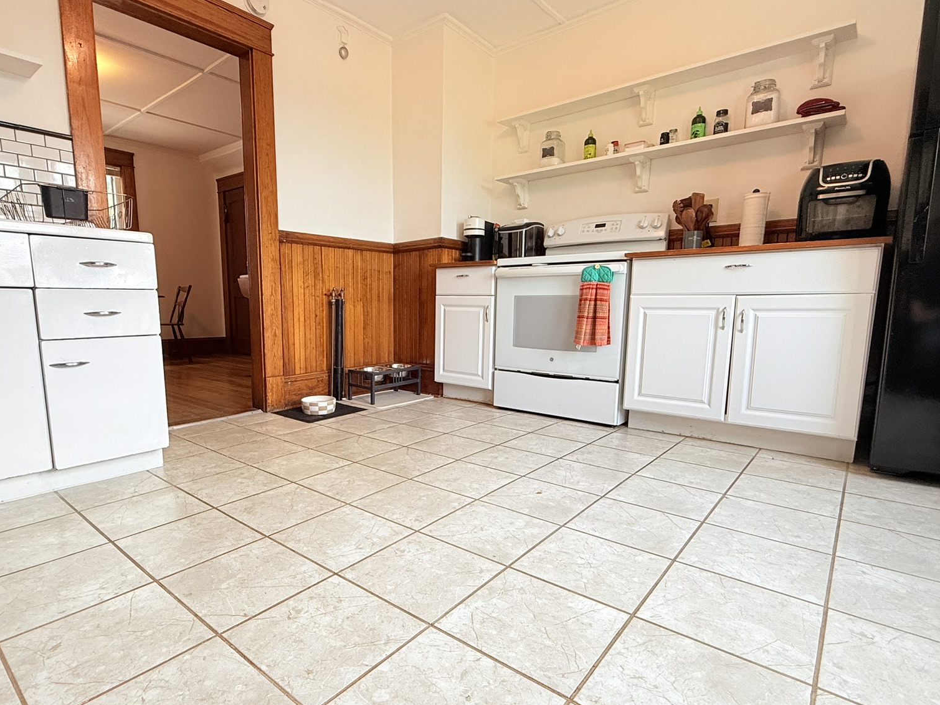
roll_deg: -0.8
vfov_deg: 68.6
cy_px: 384
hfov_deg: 84.3
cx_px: 417
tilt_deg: -8.6
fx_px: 516
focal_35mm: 19
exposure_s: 1/120
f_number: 2.2
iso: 125
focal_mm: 2.22
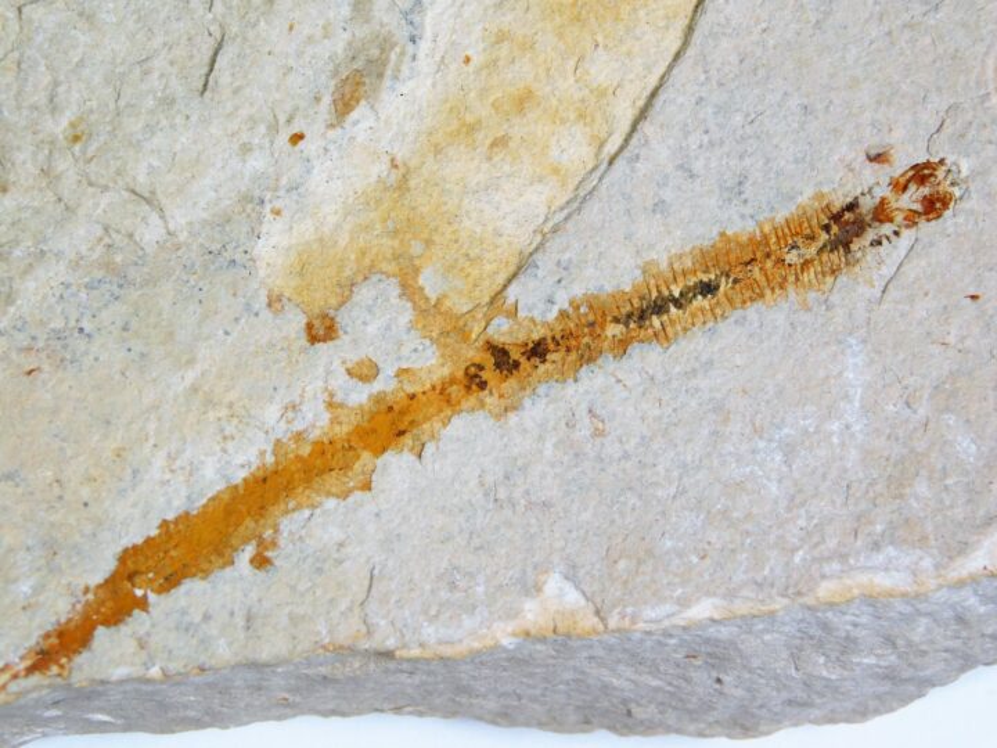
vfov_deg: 8.1
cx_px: 498
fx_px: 5300
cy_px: 374
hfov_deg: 10.7
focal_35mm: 184
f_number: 5.4
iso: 125
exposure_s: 1/125
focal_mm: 32.7
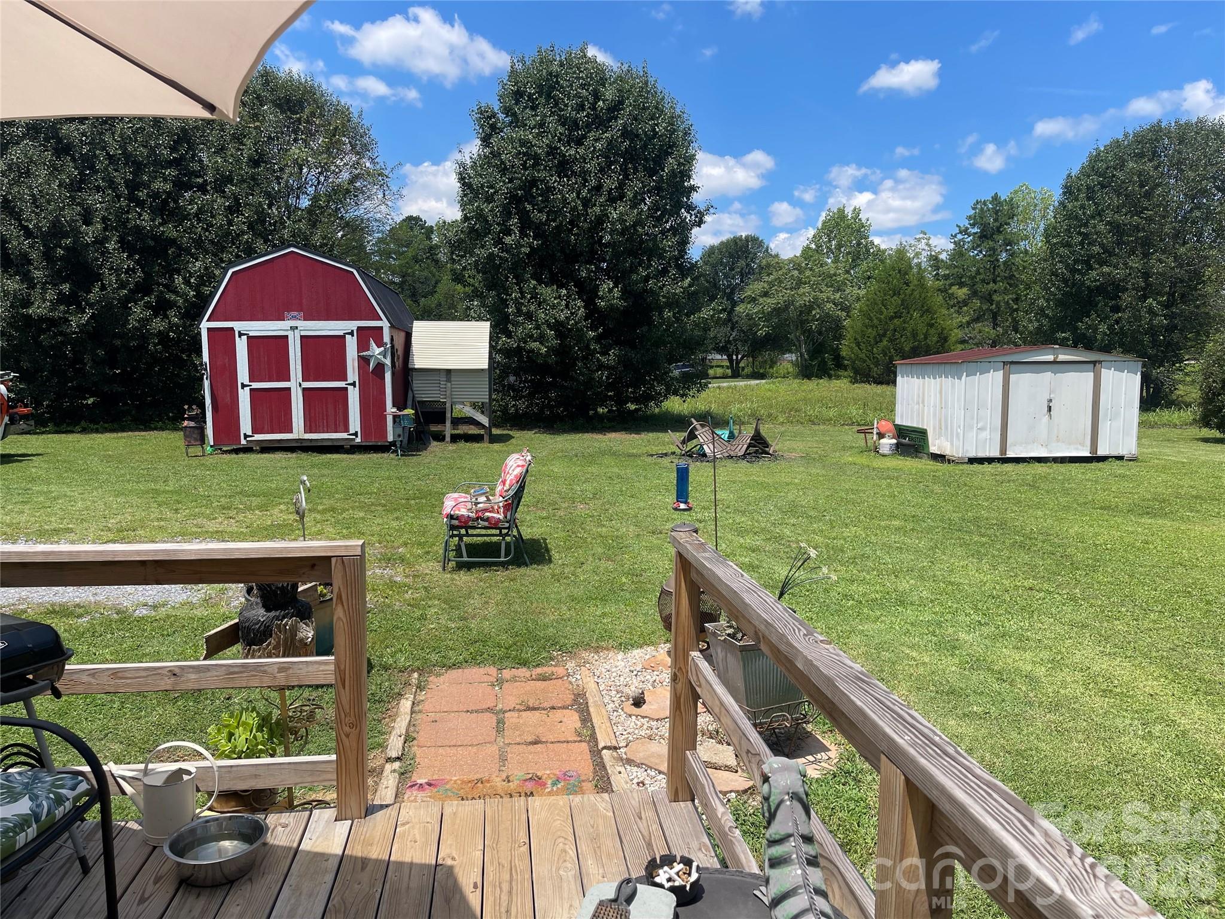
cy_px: 460
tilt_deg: -5.1
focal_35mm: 25
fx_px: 885
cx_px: 612
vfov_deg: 54.9
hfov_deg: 69.4
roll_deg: -0.4
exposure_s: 1/2924
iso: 32
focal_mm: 5.1
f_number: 1.6
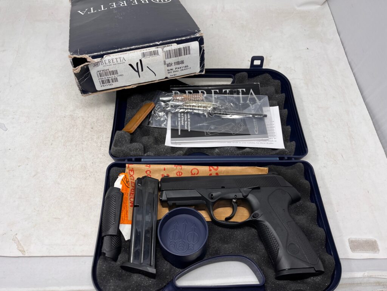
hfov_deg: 67.3
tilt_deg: -58.8
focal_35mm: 26
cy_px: 146
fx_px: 291
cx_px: 194
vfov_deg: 53.1
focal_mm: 5.1
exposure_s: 1/158
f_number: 1.6
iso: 40
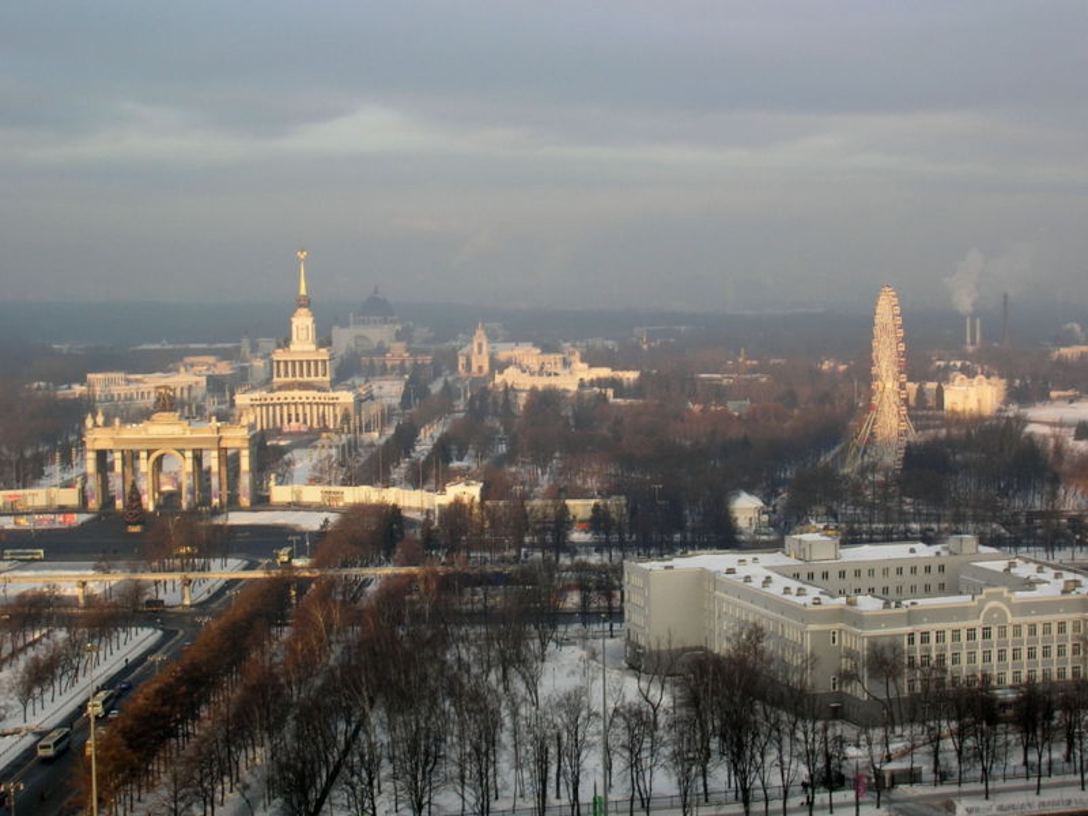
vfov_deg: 22.3
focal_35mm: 66
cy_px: 408
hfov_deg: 29.4
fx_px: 2074
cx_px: 544
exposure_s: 1/53.2
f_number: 6.4
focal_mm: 11
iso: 50
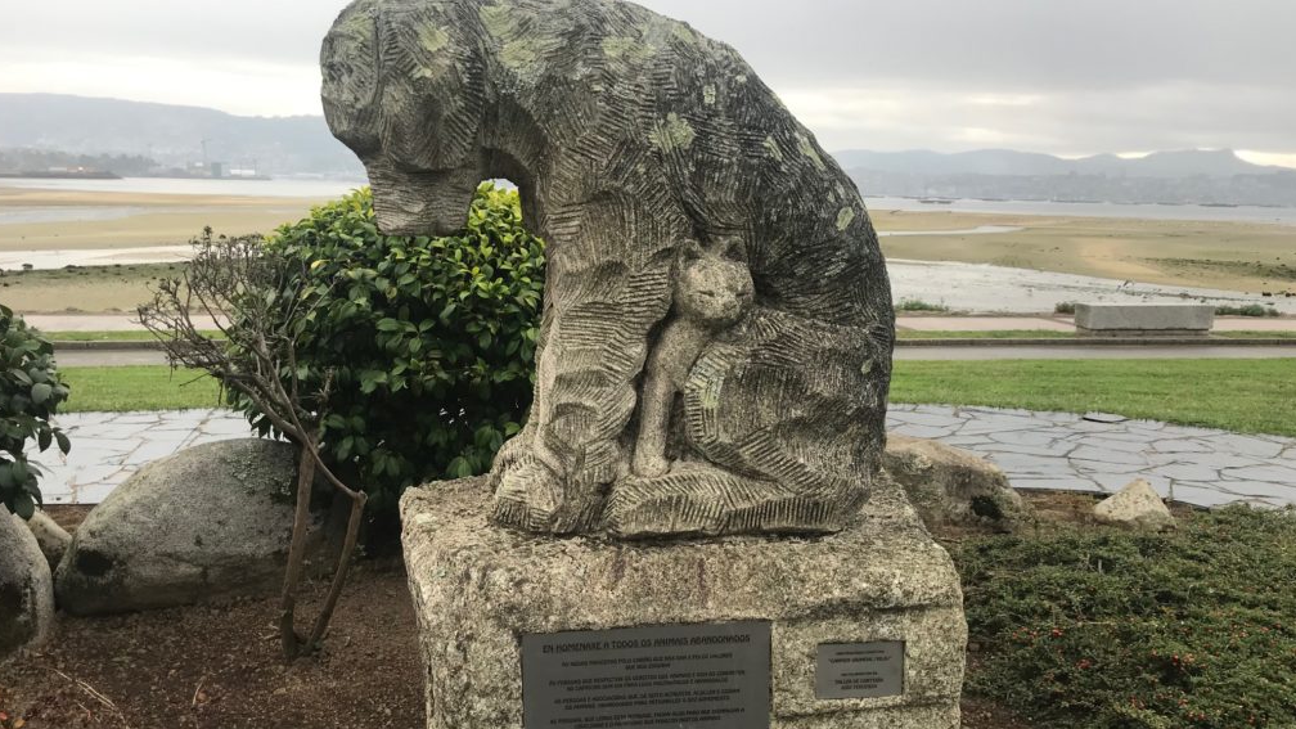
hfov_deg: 62.6
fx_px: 1065
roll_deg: -1.8
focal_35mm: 31
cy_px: 442
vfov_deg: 37.6
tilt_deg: -12.4
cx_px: 643
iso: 20
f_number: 1.8
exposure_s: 1/479
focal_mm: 3.99
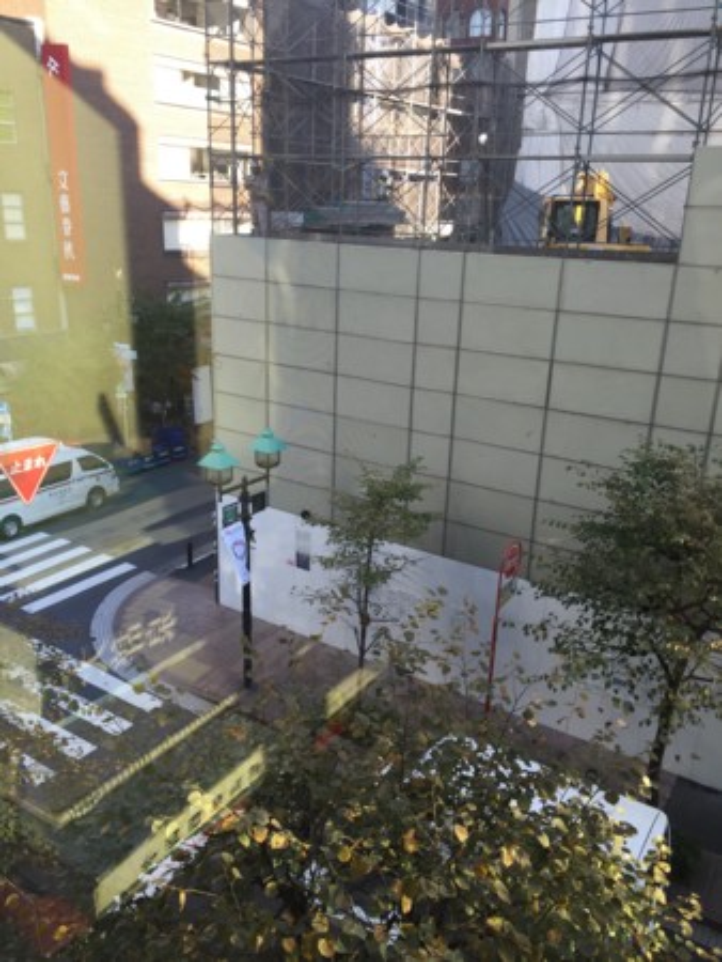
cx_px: 361
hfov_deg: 48.3
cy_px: 481
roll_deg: -1.2
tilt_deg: -19.8
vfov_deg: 61.6
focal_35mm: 29
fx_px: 806
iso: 32
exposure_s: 1/120
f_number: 2.2
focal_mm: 4.15
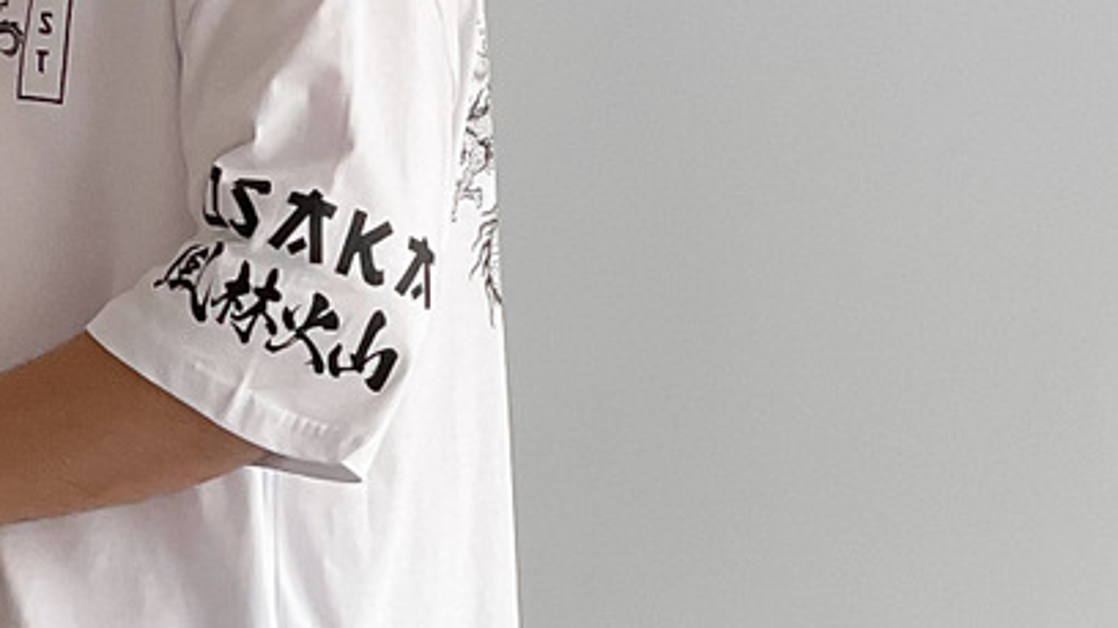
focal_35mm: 124
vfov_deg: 9.6
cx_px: 419
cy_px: 738
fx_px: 3674
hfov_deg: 17.3
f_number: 1.8
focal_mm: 3
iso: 64
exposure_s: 1/100
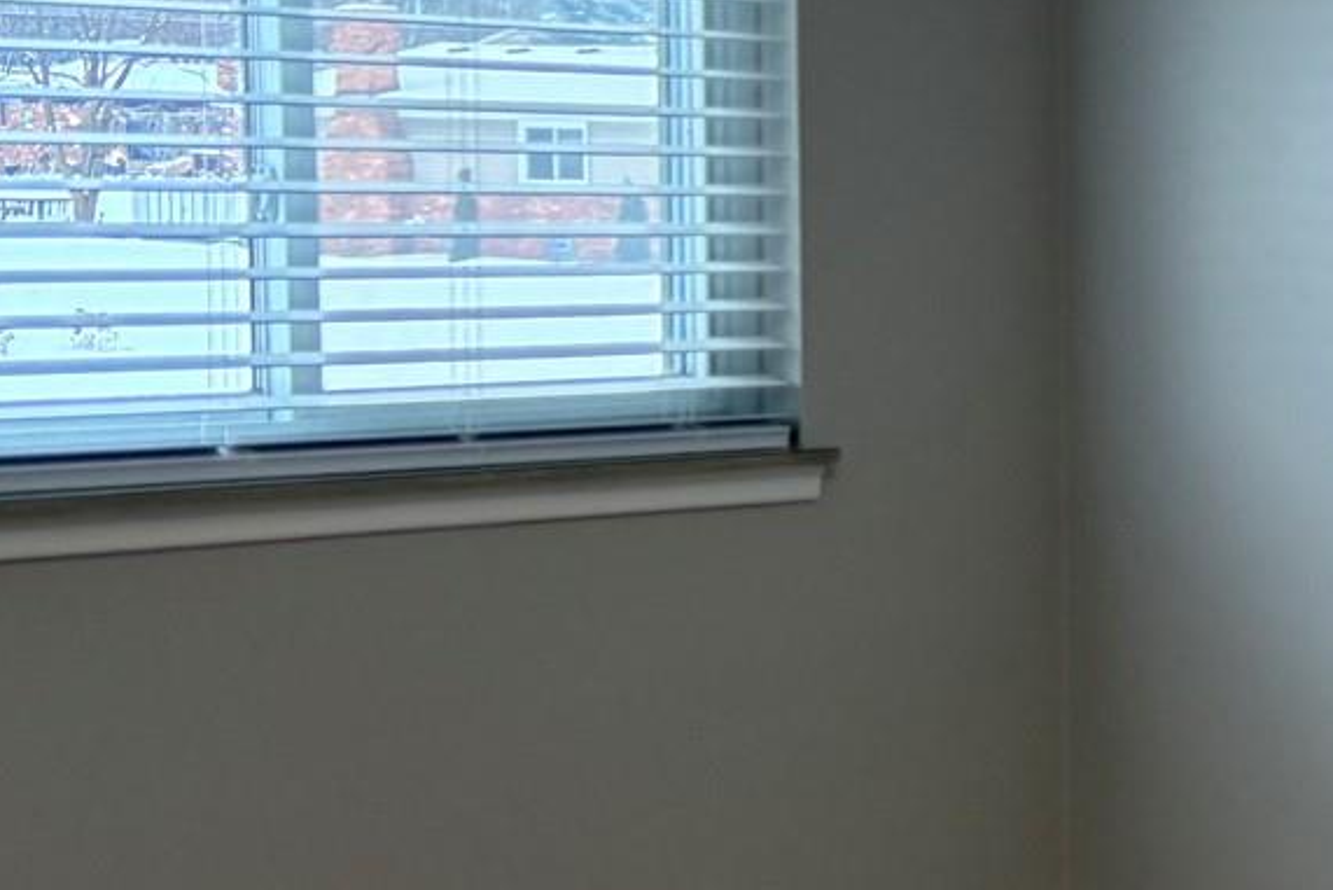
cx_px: 2292
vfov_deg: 14.1
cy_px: 425
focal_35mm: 97
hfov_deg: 17.6
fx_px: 3592
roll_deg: -1.3
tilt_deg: -4.4
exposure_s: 1/120
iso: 160
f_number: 1.6
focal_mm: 5.96
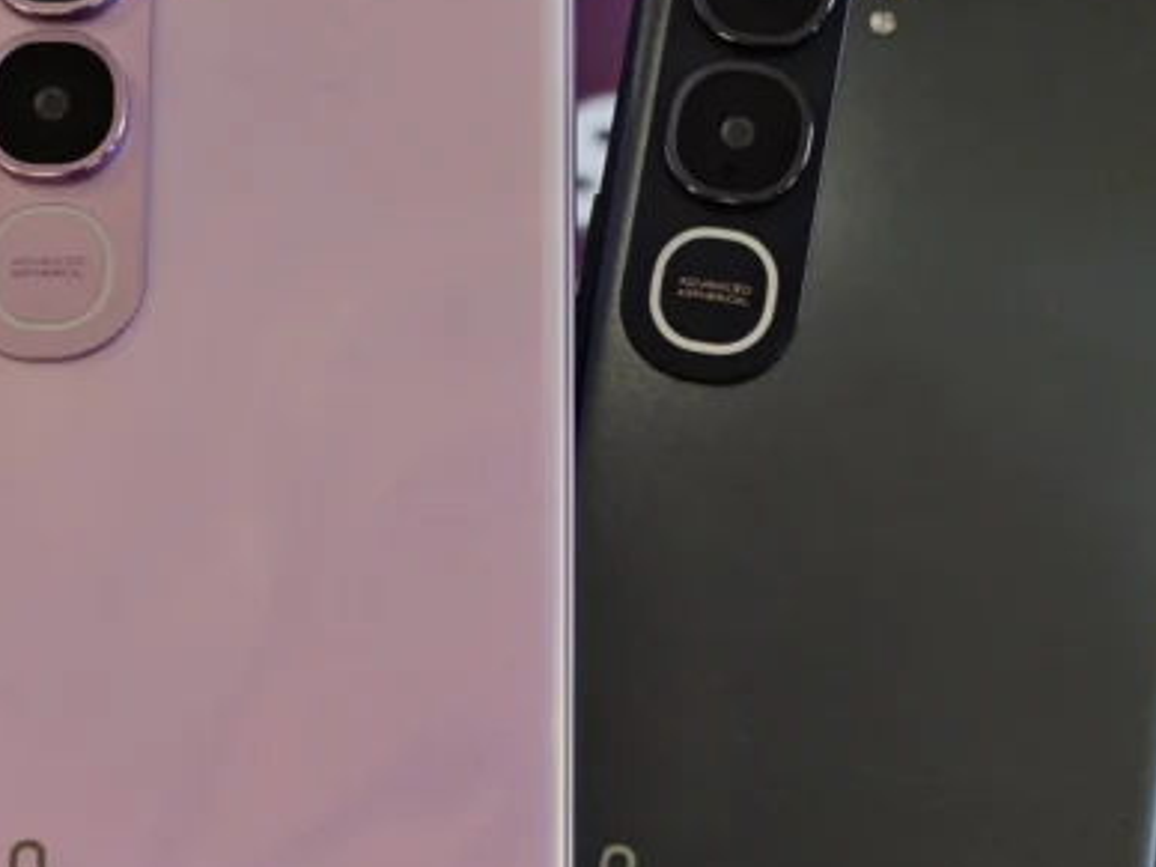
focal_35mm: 89
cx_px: 632
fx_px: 2972
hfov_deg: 22.0
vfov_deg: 16.6
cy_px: 508
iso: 50
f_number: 1.6
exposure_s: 1/150
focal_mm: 5.4
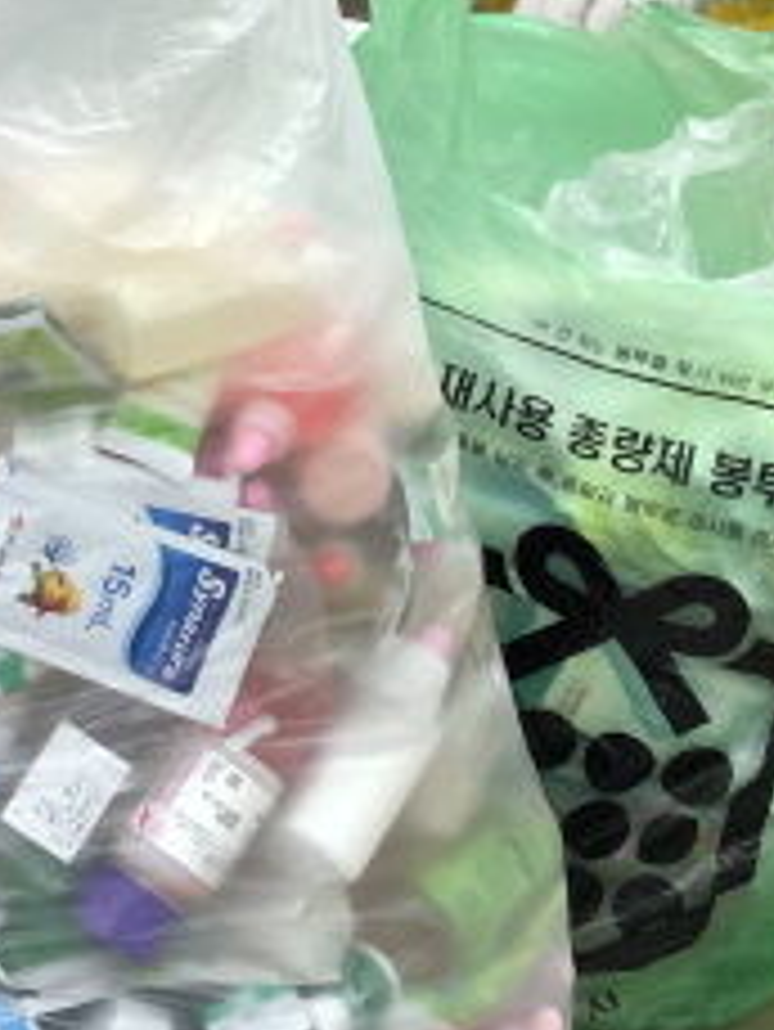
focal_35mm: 159
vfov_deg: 12.2
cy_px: -83
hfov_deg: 9.1
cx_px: -324
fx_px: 4736
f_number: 2.4
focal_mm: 6
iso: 50
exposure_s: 1/60
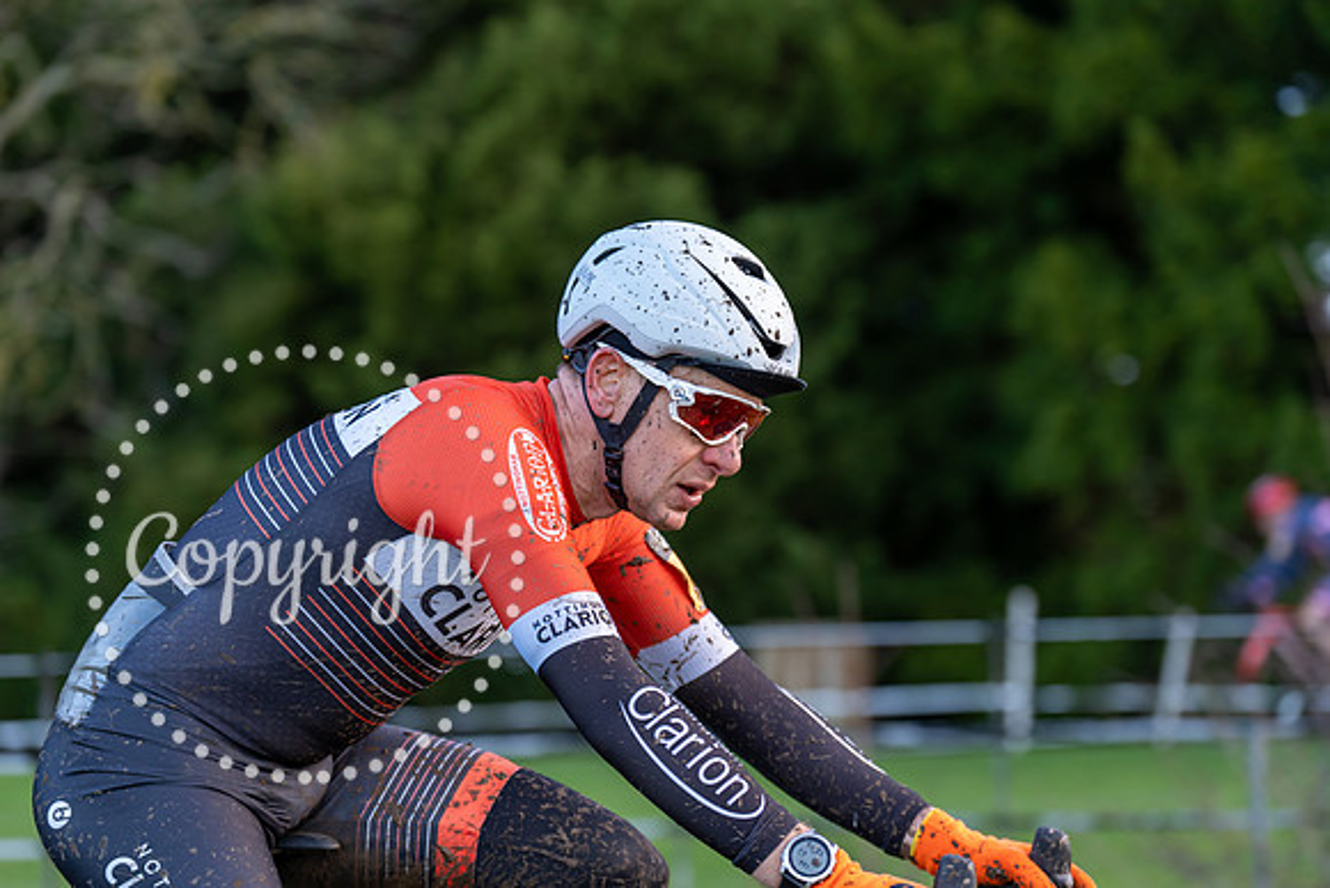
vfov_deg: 12.6
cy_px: 444
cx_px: 665
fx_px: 4028
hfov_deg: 18.8
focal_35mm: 109
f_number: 3.2
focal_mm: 109
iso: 400
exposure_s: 1/500
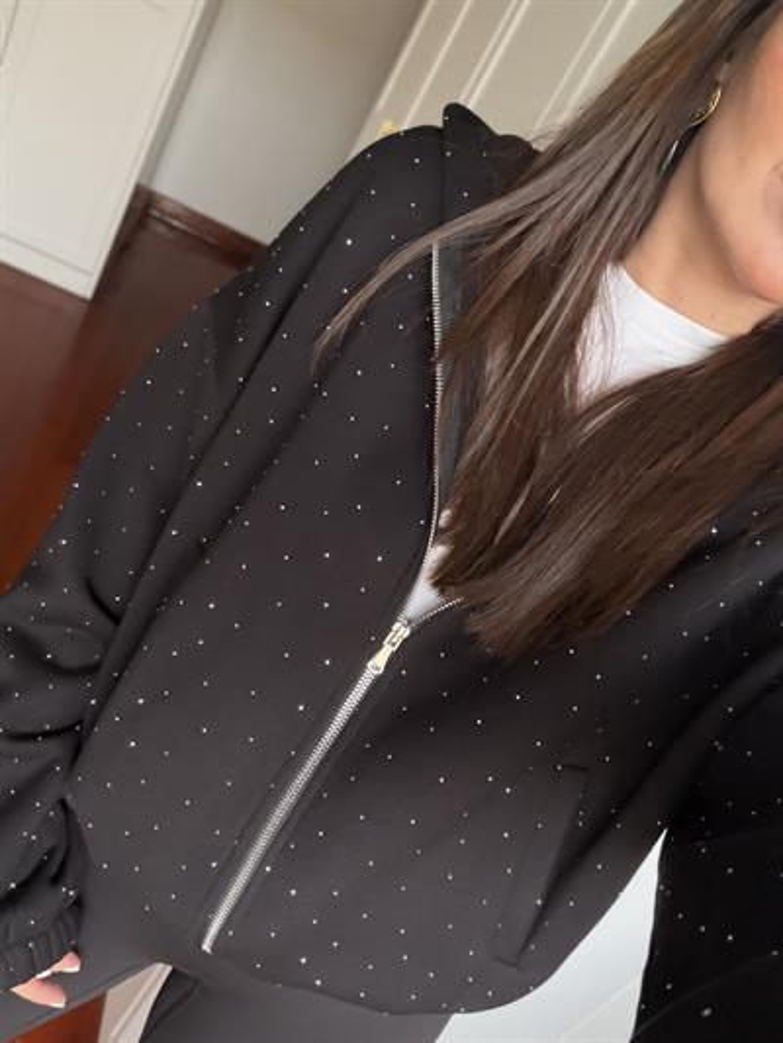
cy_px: 522
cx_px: 392
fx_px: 904
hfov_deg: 46.8
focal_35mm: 30
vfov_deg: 60.0
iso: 320
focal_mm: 2.71
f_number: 1.9
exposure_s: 1/53
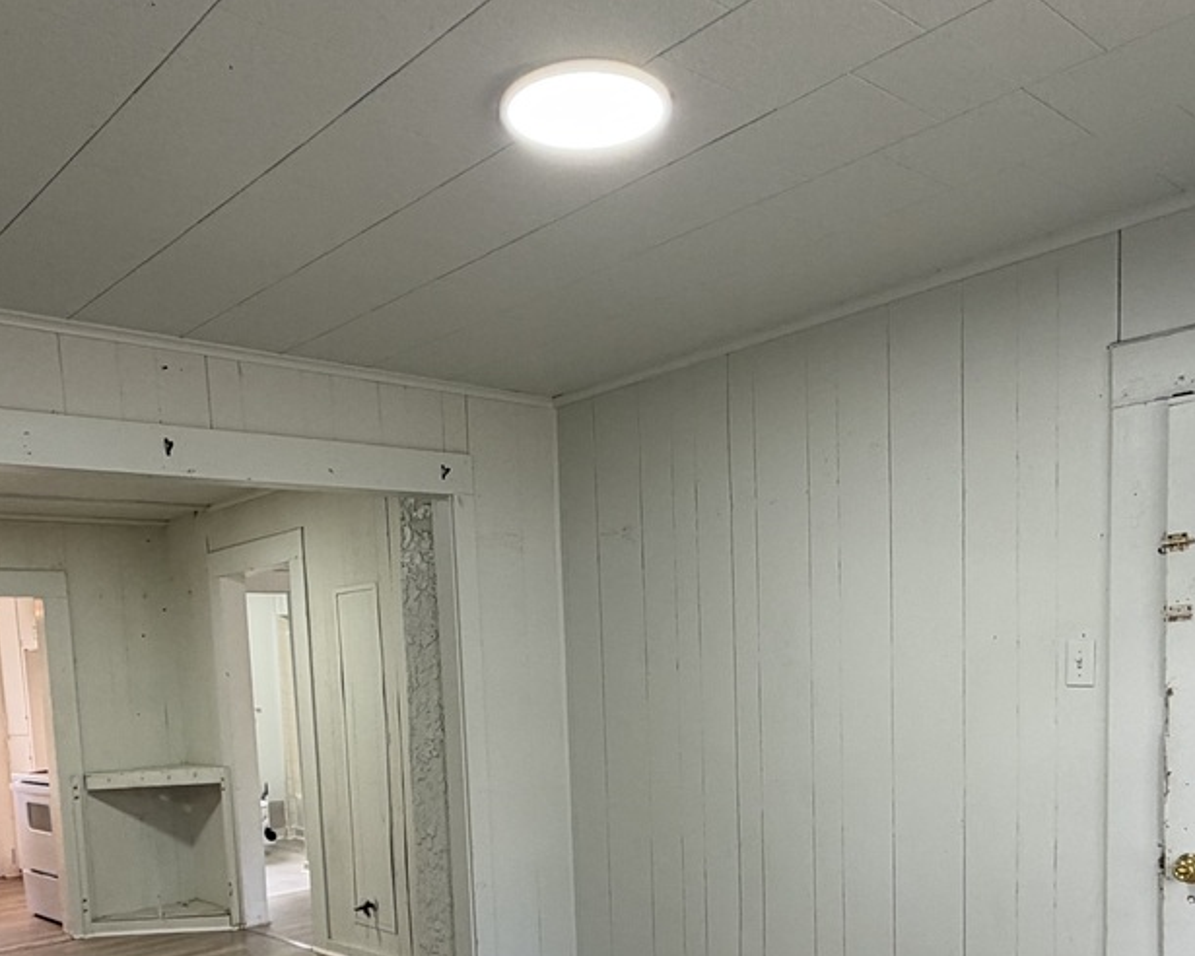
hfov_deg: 55.7
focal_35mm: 32
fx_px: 1132
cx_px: 608
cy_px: 768
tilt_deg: -5.1
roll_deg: +2.8
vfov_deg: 43.6
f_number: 2.2
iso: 160
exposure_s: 1/60
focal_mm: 2.22
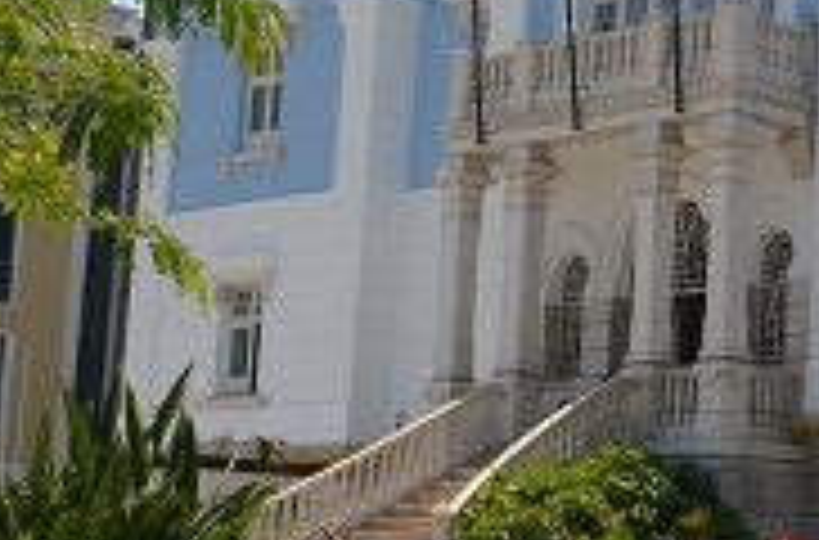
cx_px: 904
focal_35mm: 108
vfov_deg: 12.5
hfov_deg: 18.3
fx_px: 2449
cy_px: 27
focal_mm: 22
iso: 200
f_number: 9
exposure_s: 1/320
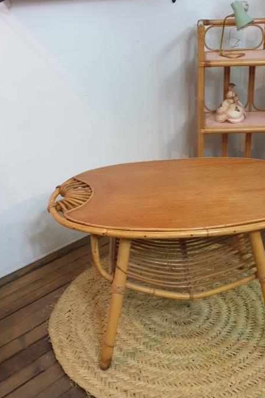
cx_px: 173
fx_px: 453
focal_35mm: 41
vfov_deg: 47.4
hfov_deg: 32.4
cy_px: 195
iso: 320
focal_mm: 4.3
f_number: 1.5
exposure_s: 1/25
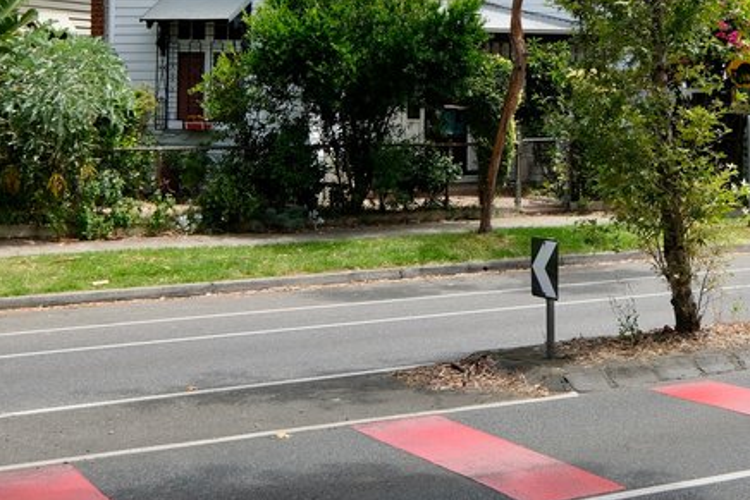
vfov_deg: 20.3
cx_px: 626
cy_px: 82
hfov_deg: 29.6
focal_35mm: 66
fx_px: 1375
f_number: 8
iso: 400
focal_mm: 24
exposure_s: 1/450
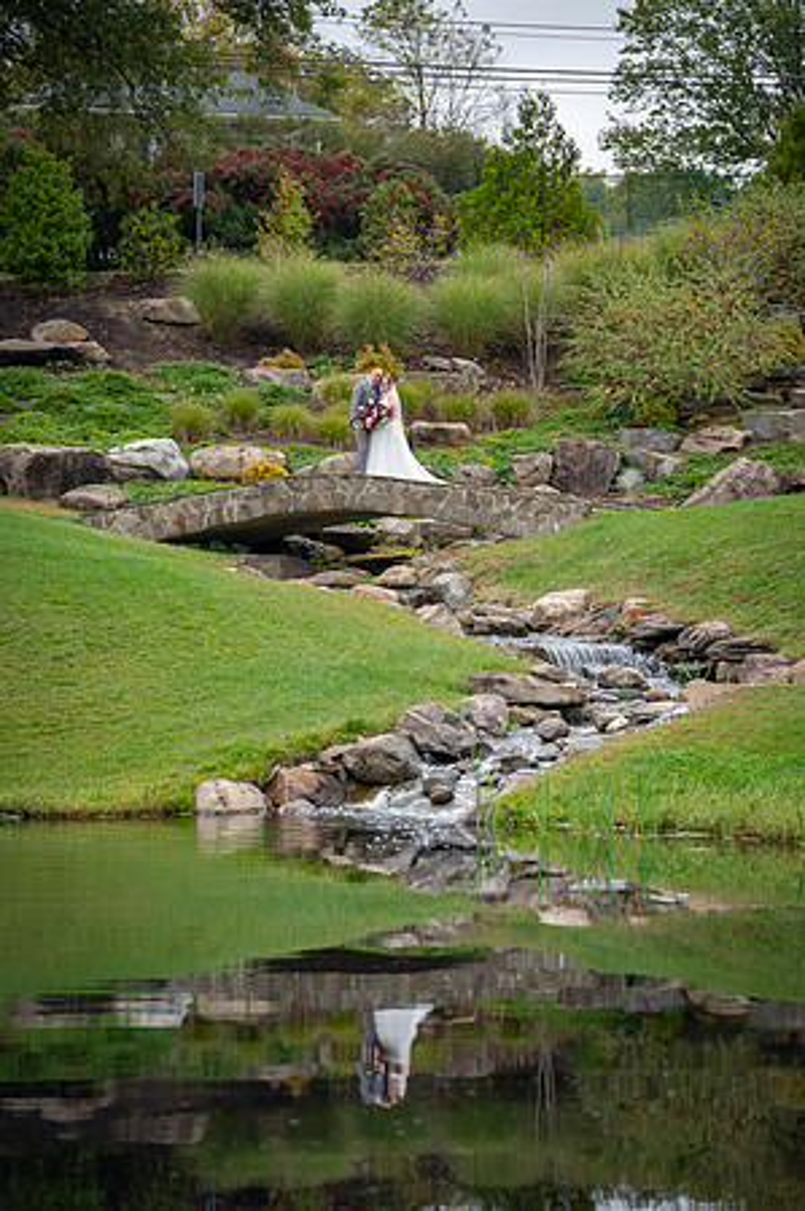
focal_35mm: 116
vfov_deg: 17.7
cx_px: 402
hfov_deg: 11.8
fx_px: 3900
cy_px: 606
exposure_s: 1/1000
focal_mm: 116
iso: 640
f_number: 2.8
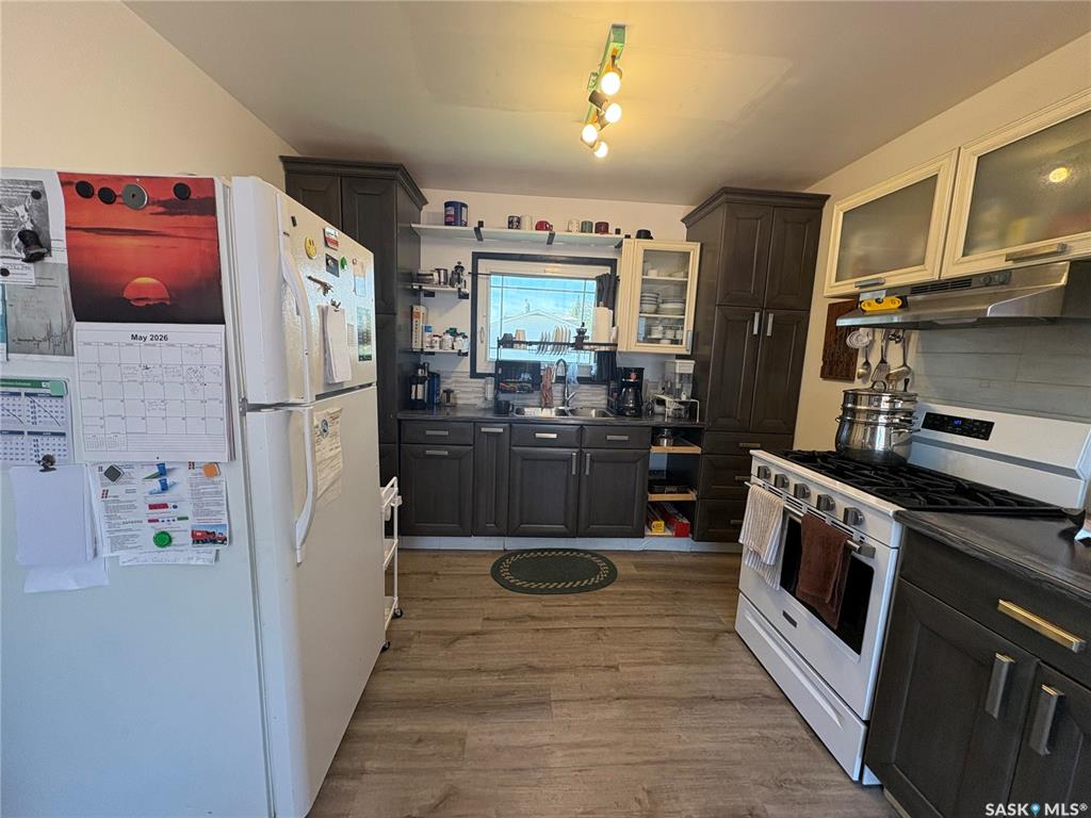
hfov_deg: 102.1
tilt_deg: -7.1
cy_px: 409
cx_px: 546
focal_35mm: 14
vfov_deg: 85.7
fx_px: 441
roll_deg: -2.3
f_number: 2.2
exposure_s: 1/79
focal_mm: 2.22
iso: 250
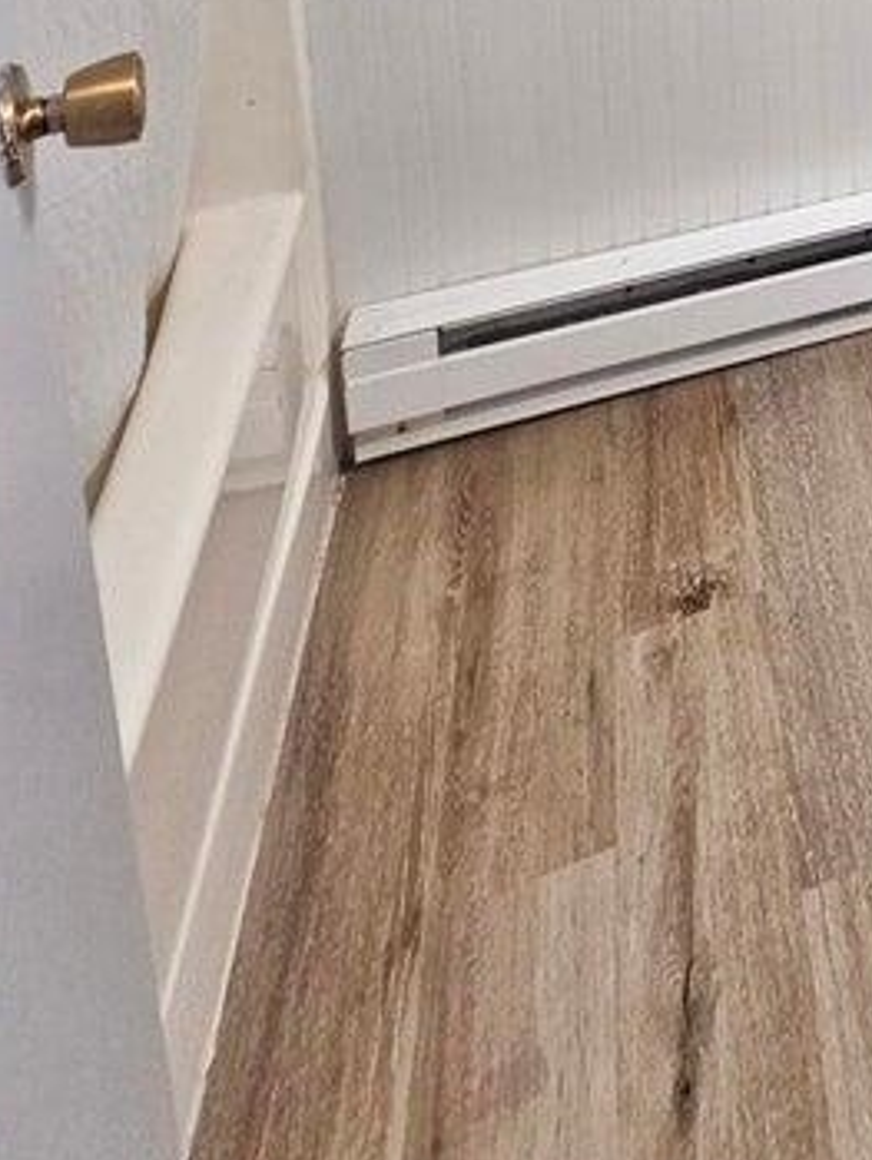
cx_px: 1184
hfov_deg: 29.1
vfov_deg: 31.1
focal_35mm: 38
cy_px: -500
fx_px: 1275
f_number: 2.2
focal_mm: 2.2
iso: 160
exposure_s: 1/60
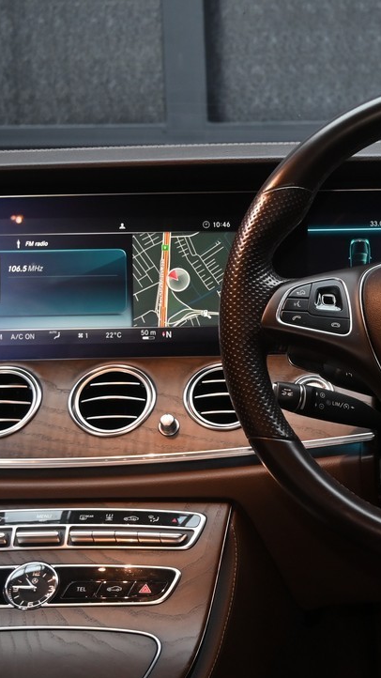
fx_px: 1347
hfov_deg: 15.4
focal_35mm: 75
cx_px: 481
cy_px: 343
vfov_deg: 28.2
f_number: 6.7
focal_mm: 31.5
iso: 560
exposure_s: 1/45
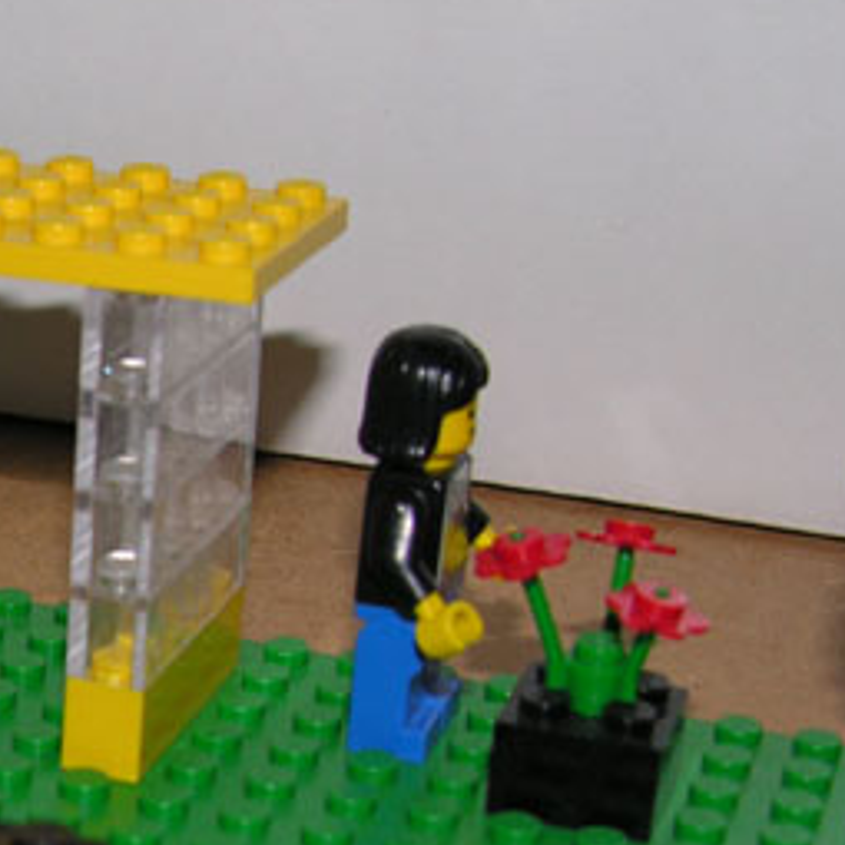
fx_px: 2679
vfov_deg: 17.6
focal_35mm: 97
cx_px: -278
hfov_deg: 16.8
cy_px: 785
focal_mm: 8.9
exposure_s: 1/60.1
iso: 50
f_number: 2.8
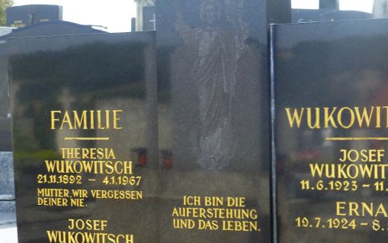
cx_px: 261
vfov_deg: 11.9
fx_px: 1163
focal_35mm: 110
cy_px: 168
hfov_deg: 18.9
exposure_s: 1/160
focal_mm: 11.7
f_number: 4.9
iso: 100
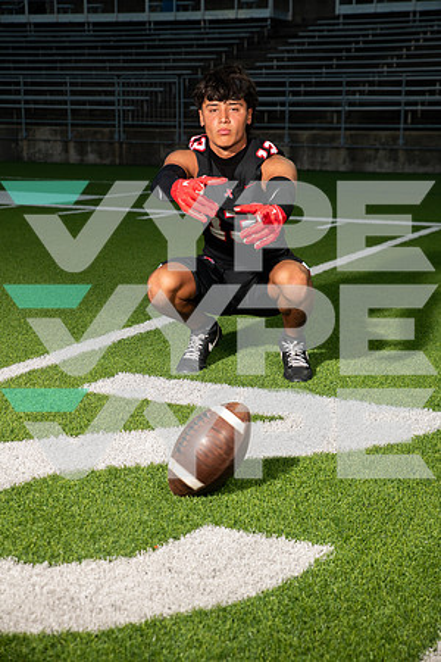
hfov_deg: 23.4
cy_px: 331
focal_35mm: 58
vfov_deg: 34.5
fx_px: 1066
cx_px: 220
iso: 200
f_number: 7.1
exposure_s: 1/320
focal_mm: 58
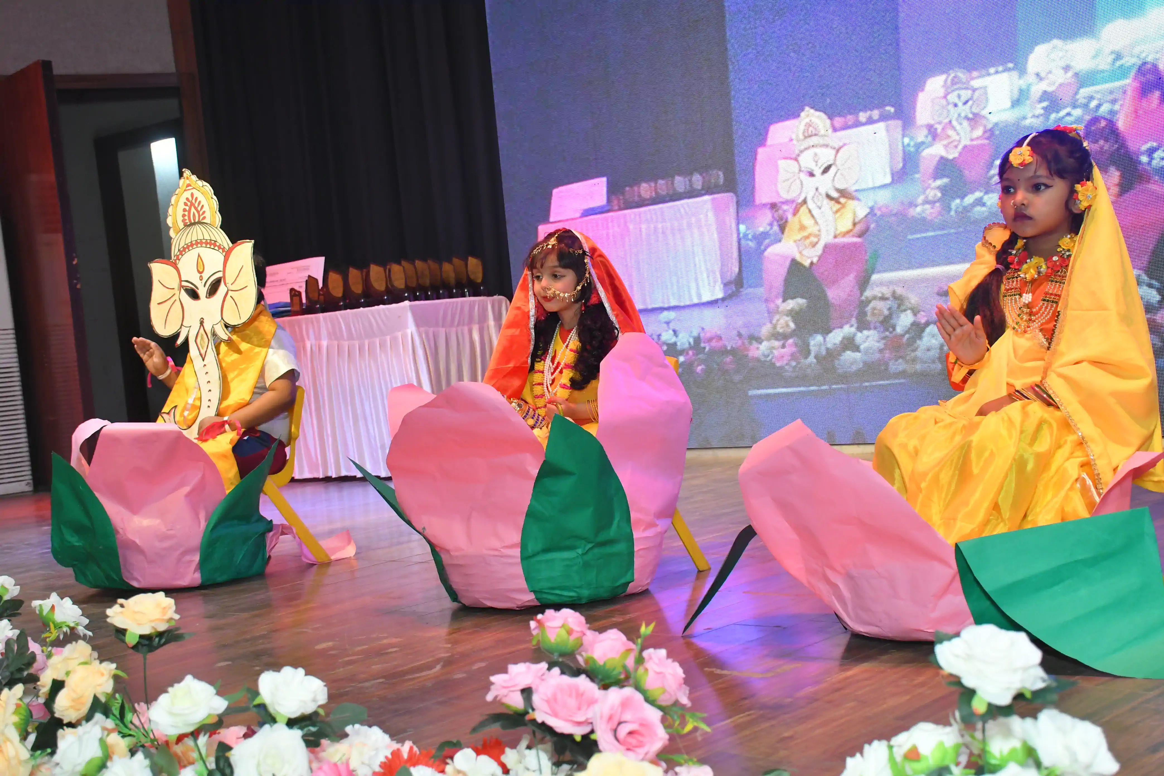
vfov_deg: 26.5
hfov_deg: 38.9
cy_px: 388
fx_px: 1649
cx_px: 582
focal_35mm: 51
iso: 1600
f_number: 5.6
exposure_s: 1/100
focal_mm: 34
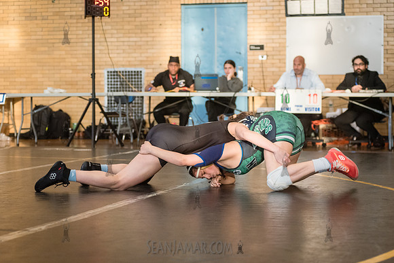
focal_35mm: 86
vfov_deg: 16.0
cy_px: 140
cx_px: 190
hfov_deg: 23.7
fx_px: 938
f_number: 3.5
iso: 5000
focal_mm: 80
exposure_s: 1/400
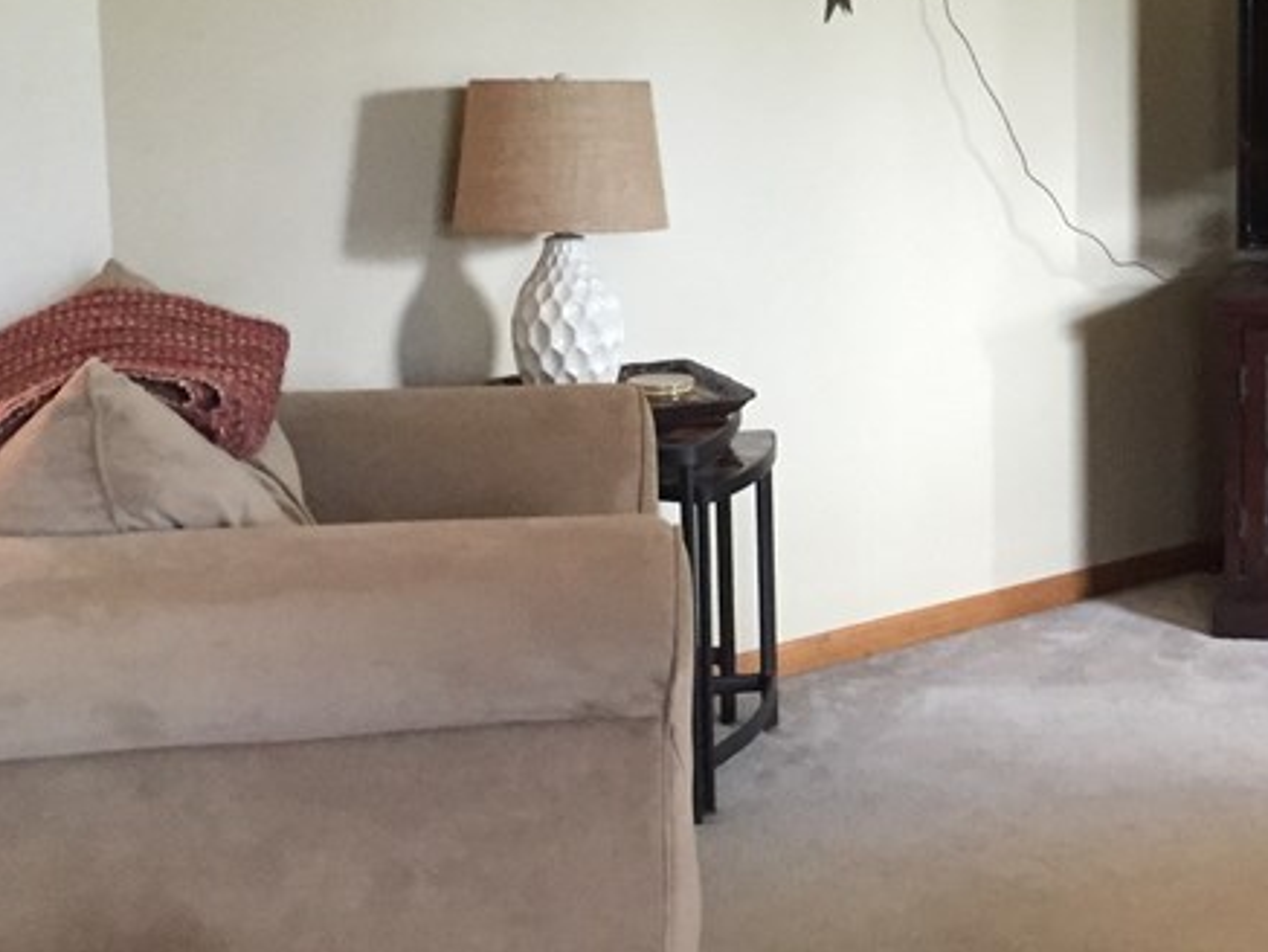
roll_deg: -0.7
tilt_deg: -7.6
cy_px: 258
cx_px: 1181
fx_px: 2492
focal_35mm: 68
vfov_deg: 21.5
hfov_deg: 27.4
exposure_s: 1/15
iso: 320
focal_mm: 4.15
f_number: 2.2
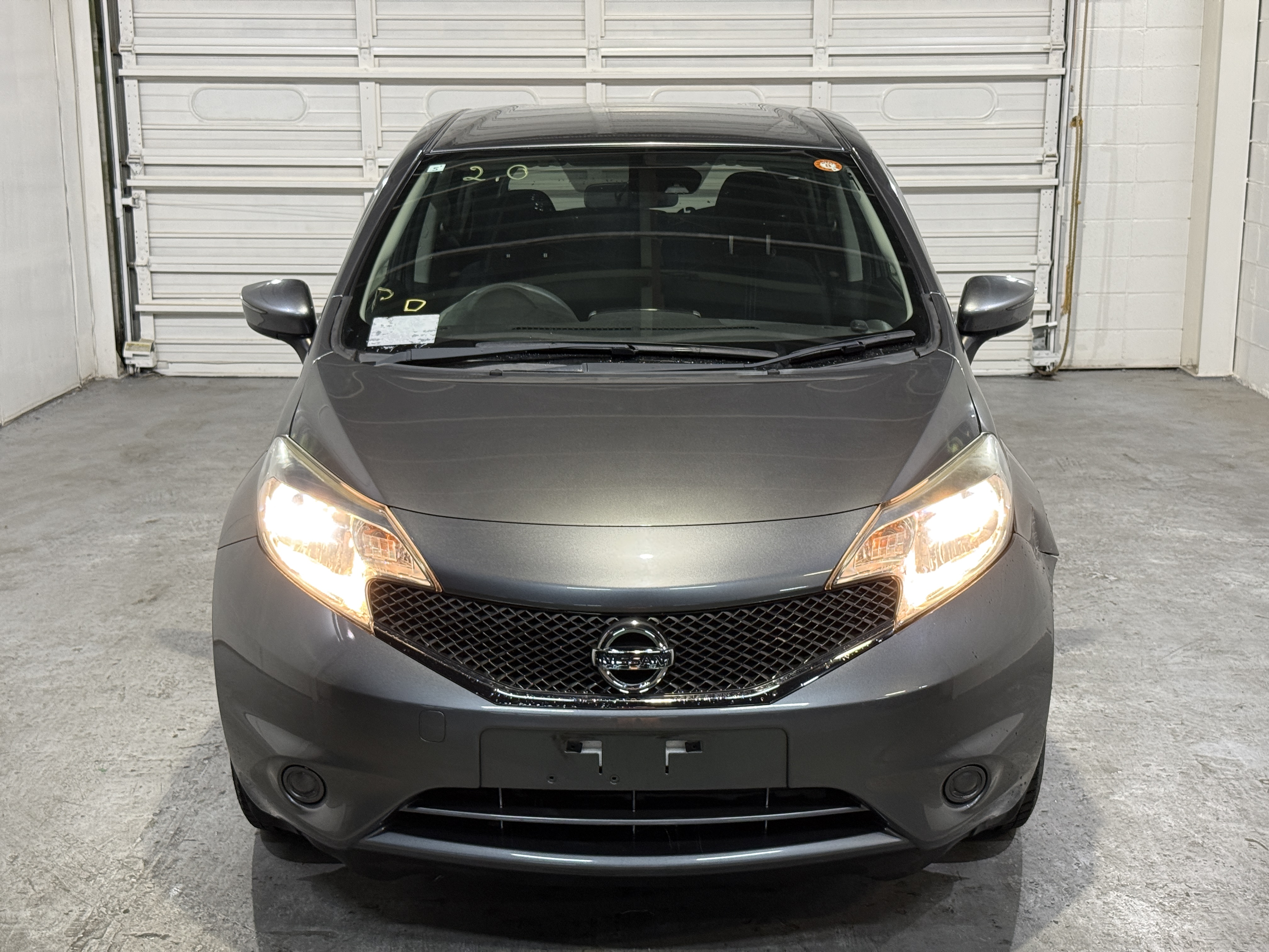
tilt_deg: -12.2
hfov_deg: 39.7
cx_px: 634
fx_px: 1760
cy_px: 476
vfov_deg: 30.3
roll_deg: +0.1
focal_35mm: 48
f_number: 1.78
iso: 200
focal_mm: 6.76
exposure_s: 1/60
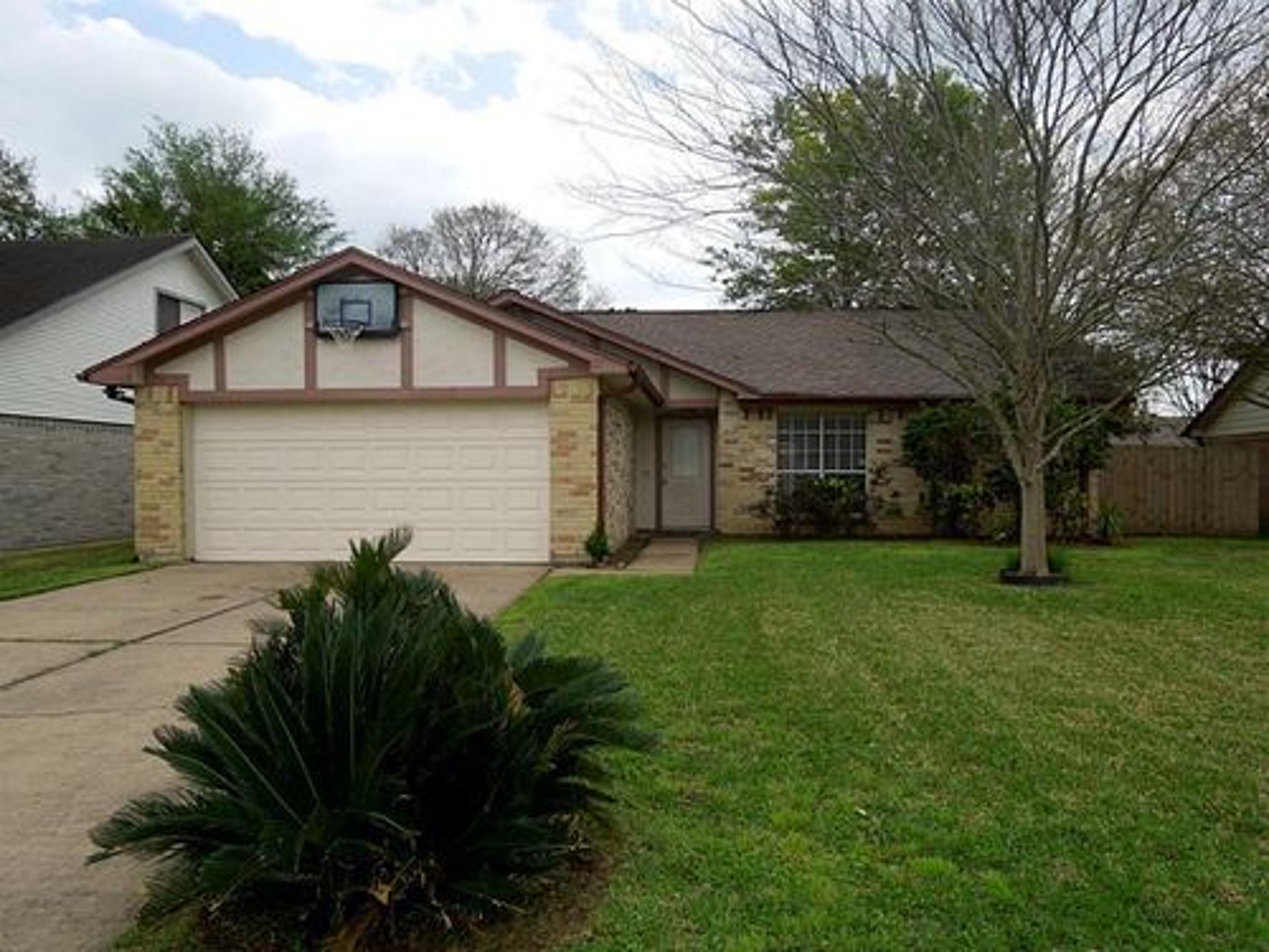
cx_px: 634
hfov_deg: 69.4
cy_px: 476
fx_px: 916
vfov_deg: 54.9
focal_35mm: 25
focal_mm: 4.5
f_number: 3.3
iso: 100
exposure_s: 1/500
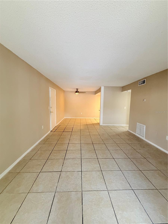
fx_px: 91
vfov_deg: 102.1
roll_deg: -1.8
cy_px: 112
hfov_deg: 85.7
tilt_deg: -6.3
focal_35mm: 14
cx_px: 84
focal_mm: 2.22
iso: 500
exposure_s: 1/60
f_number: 2.2
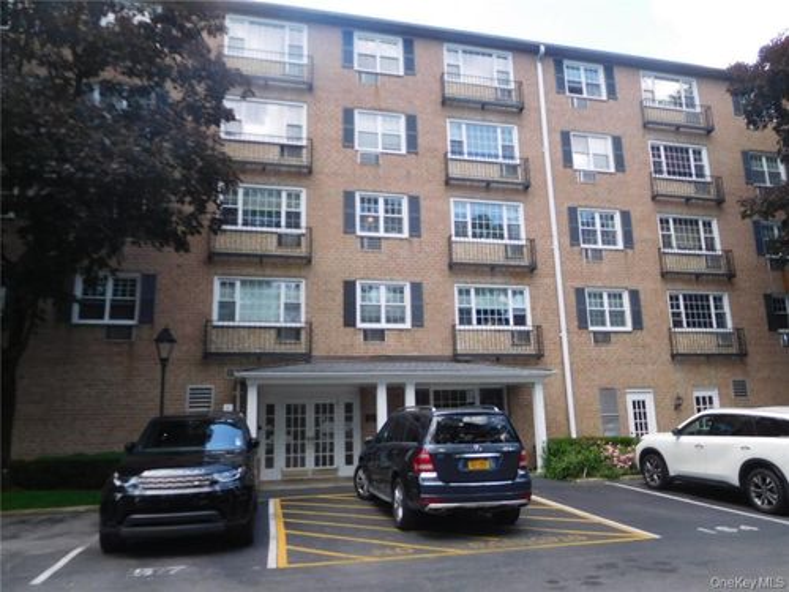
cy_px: 296
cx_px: 394
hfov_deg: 69.4
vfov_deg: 54.9
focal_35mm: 25
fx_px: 570
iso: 125
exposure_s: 1/250
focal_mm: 4.5
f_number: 3.4
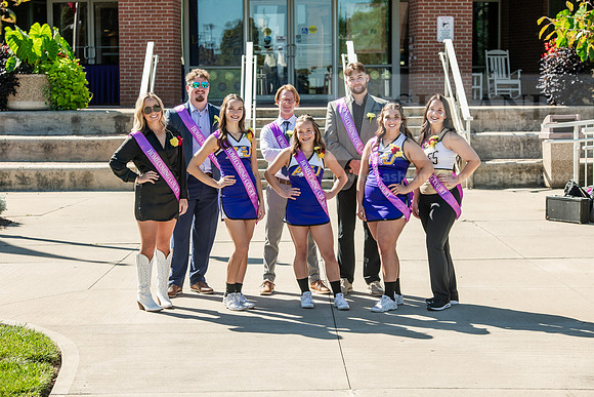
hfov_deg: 19.5
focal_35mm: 105
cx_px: 297
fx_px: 1733
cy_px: 198
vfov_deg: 13.0
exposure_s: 1/500
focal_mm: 105
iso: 200
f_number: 6.3
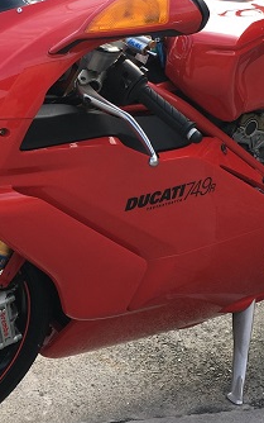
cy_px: 146
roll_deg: -2.9
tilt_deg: -13.1
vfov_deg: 31.3
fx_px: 748
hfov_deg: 20.0
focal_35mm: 65
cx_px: 100
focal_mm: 4.15
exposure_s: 1/242
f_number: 2.2
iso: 25
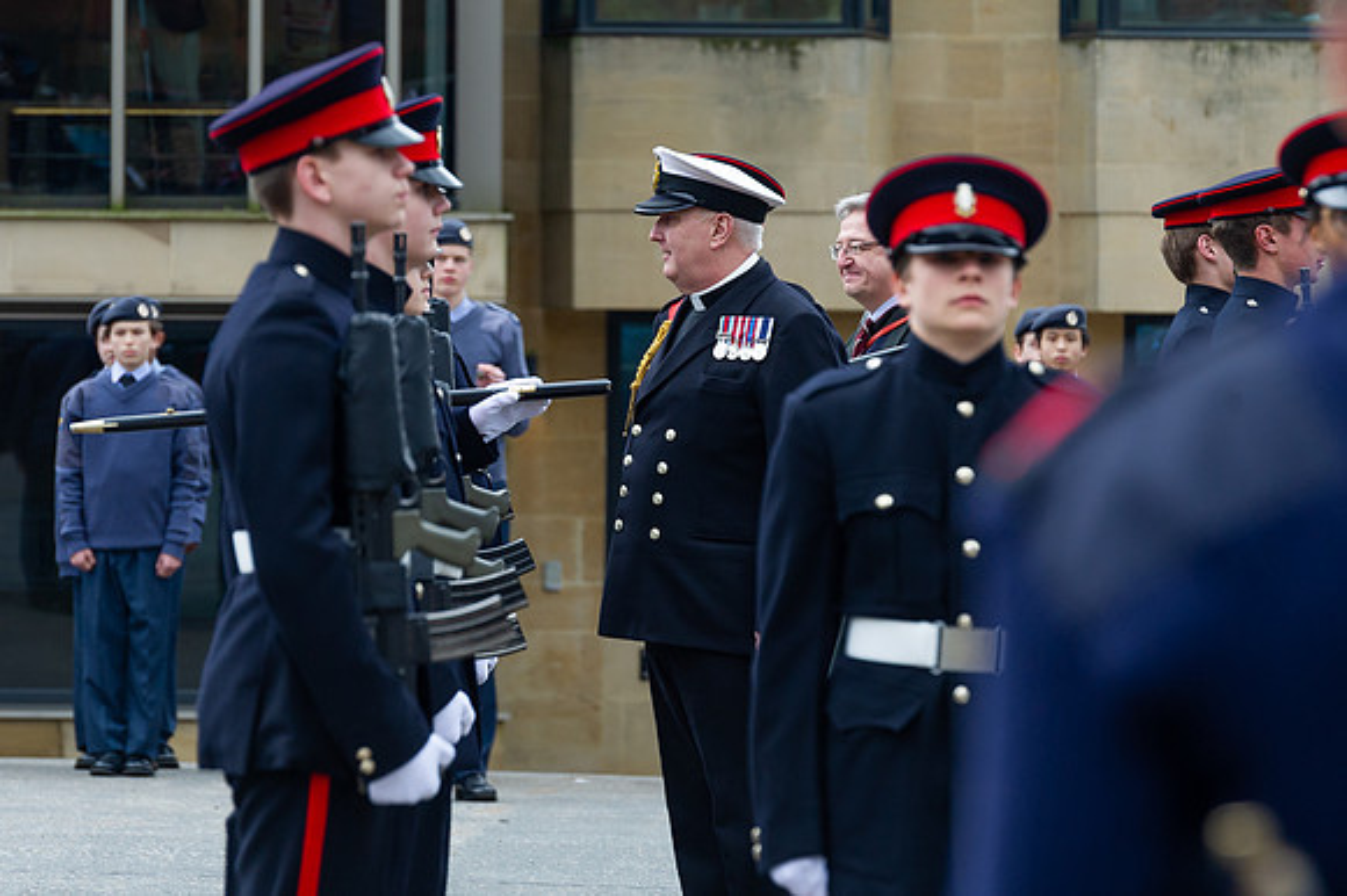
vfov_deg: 4.5
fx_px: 11414
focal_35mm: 305
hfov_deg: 6.8
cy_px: 458
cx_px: 807
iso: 640
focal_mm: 200
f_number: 6.3
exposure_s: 1/250
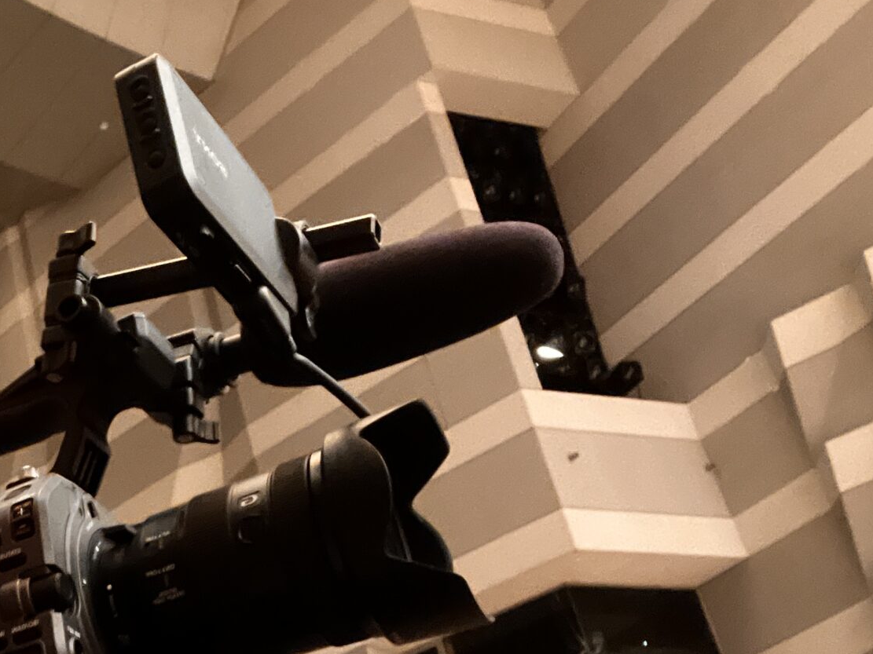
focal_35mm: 53
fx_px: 1336
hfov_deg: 33.0
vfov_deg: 26.6
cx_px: -15
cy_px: 593
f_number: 2.2
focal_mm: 2.71
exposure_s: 1/20
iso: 640
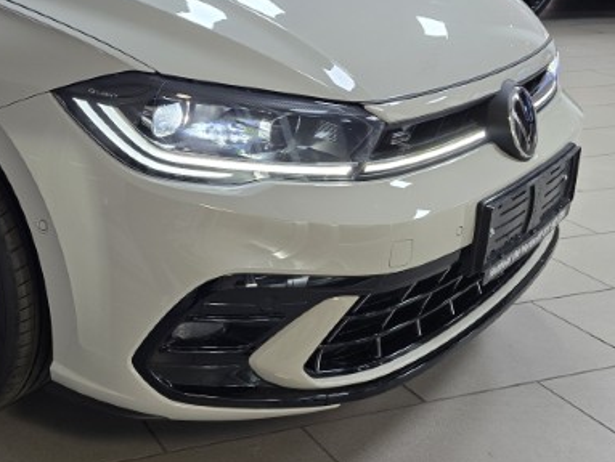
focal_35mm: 48
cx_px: 31
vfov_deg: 29.9
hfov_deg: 36.4
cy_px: 130
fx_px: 854
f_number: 1.7
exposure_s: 1/53.8
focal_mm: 6.3
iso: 100
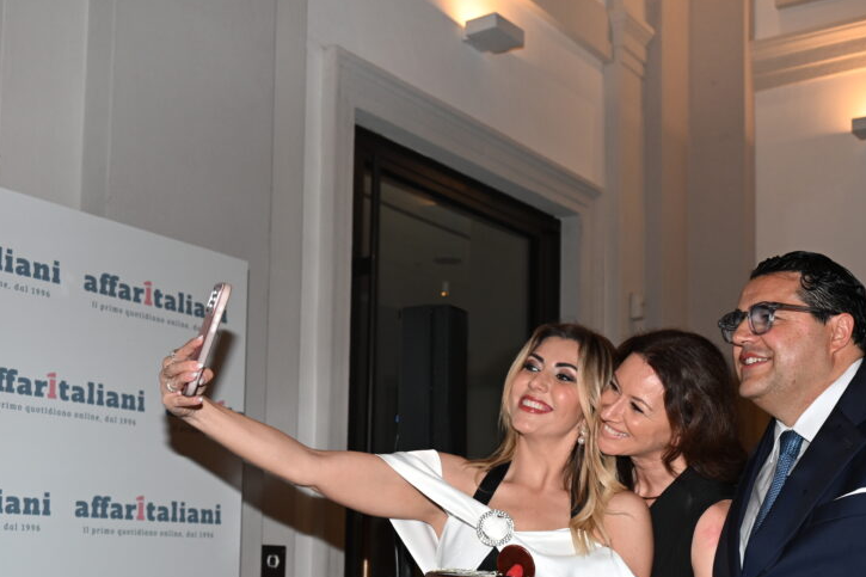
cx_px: 557
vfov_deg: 25.0
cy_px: 471
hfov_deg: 37.2
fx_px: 1275
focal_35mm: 53
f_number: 4.8
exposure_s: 1/100
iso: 1000
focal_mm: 32
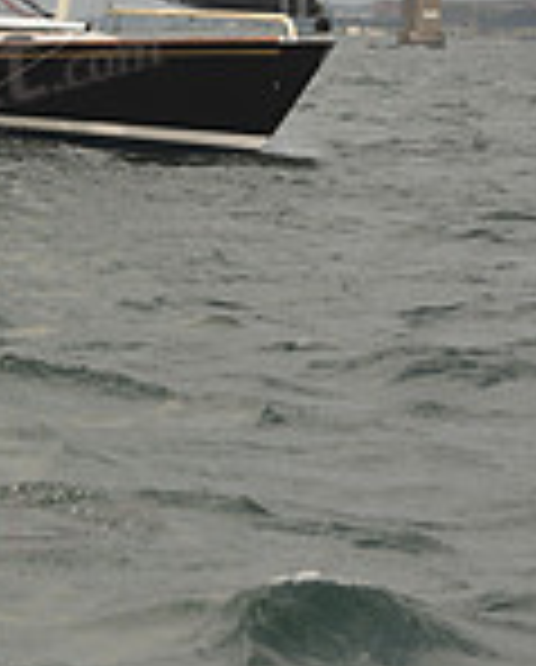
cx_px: -703
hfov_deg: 4.6
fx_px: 6524
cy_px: -56
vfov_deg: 5.8
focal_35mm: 330
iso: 250
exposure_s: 1/640
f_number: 8
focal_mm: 90
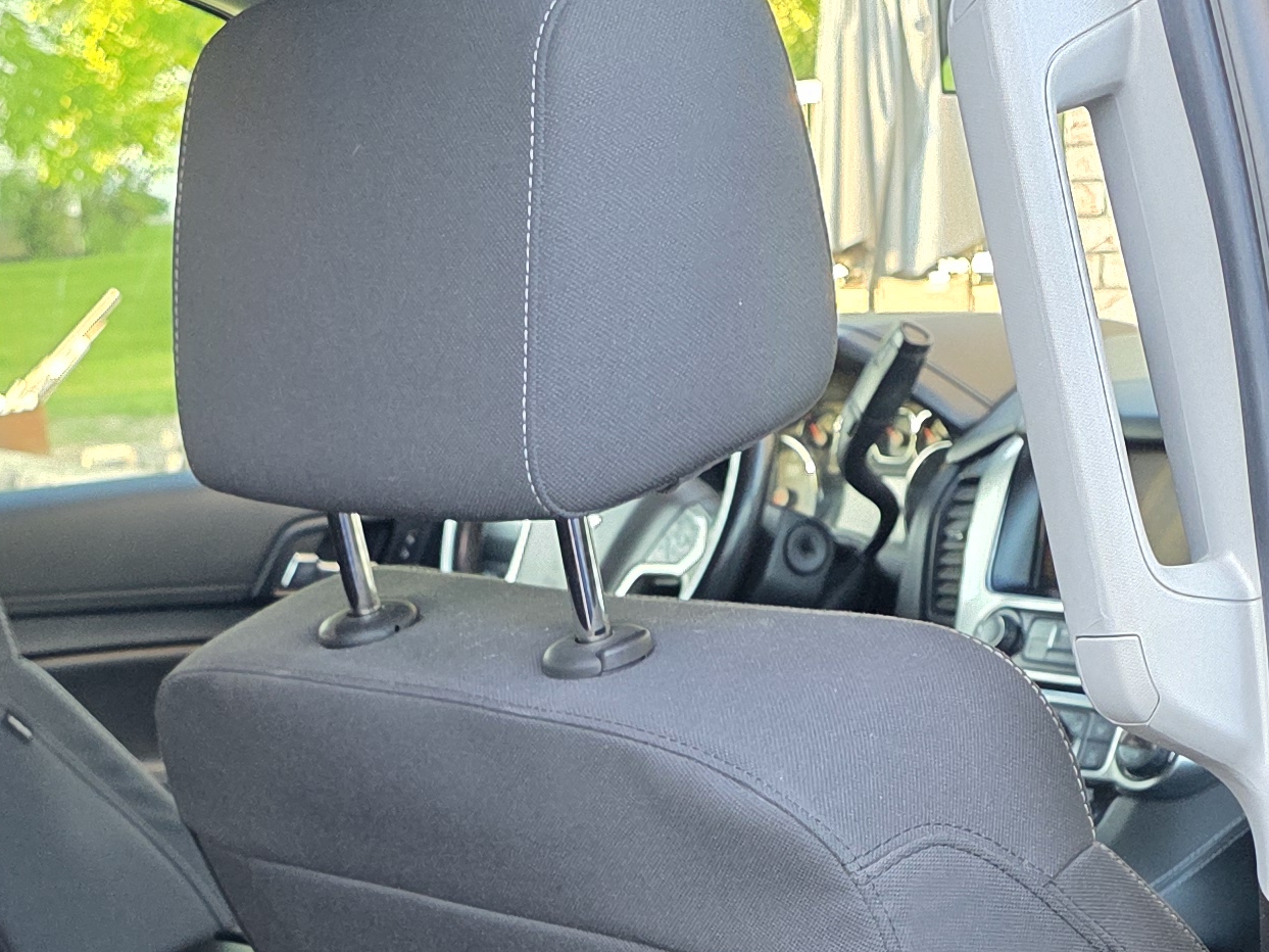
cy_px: 1333
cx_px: 465
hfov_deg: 26.2
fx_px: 2713
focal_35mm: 74
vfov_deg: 18.2
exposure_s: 1/120
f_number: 1.7
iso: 320
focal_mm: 6.3
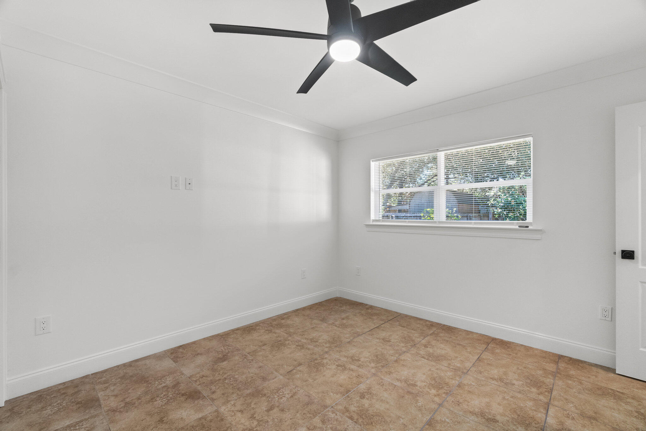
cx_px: 323
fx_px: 269
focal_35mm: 15
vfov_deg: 77.3
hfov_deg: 100.4
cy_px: 216
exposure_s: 1/1.67
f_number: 8
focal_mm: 10
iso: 800
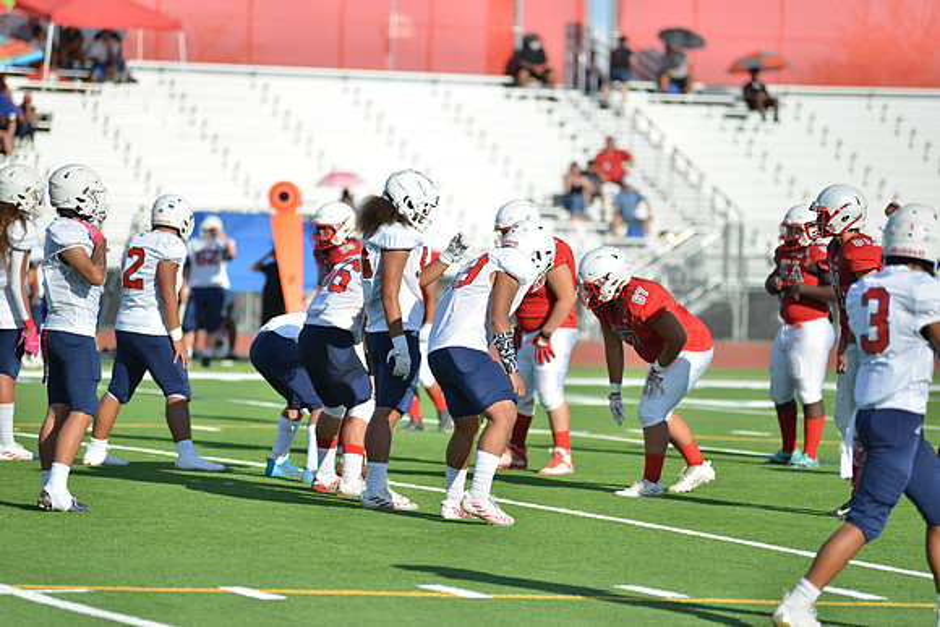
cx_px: 470
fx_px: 5223
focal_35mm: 200
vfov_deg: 6.9
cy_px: 314
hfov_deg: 10.3
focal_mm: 200
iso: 100
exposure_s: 1/1600
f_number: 2.8
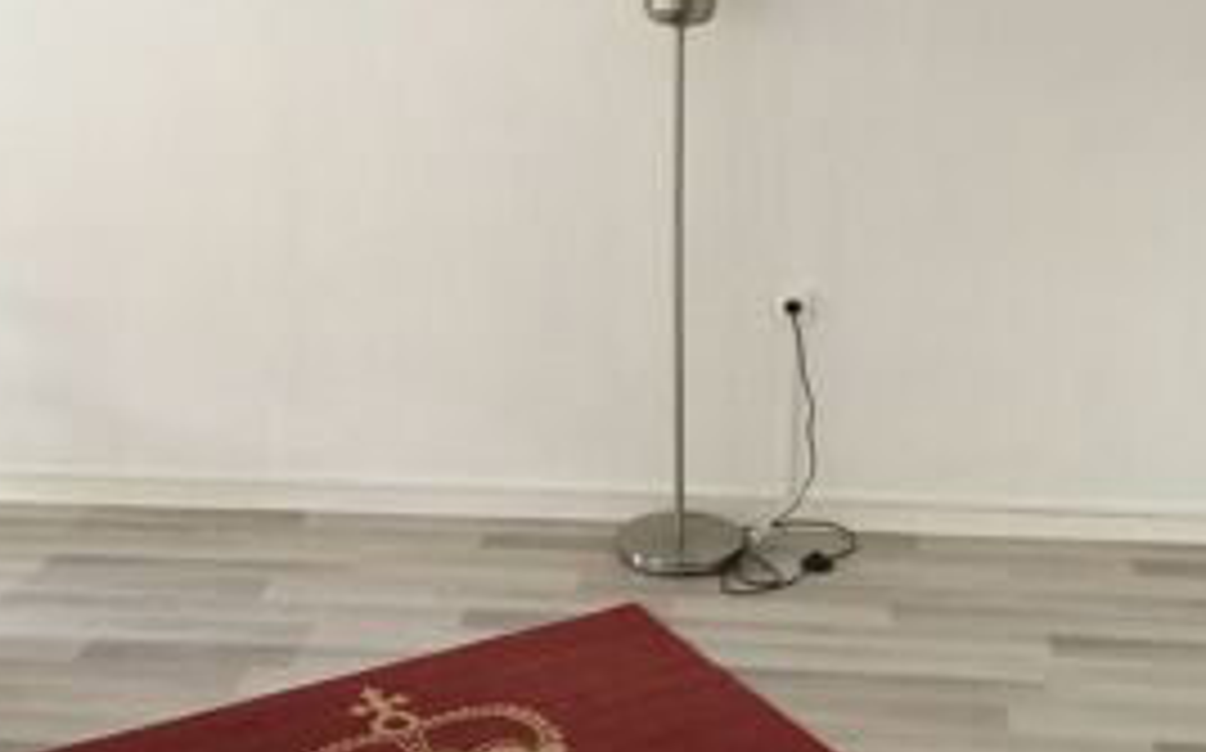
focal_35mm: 49
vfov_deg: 26.3
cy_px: 358
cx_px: 576
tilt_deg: -16.7
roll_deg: -0.3
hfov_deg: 41.1
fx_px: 1609
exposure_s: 1/8
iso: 160
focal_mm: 4.15
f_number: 2.2
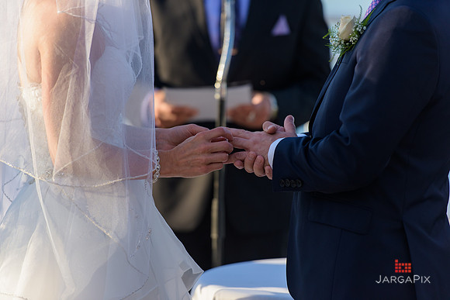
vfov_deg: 6.9
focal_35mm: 200
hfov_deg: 10.3
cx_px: 225
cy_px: 150
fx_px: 2500
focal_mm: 200
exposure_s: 1/1600
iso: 200
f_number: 3.2
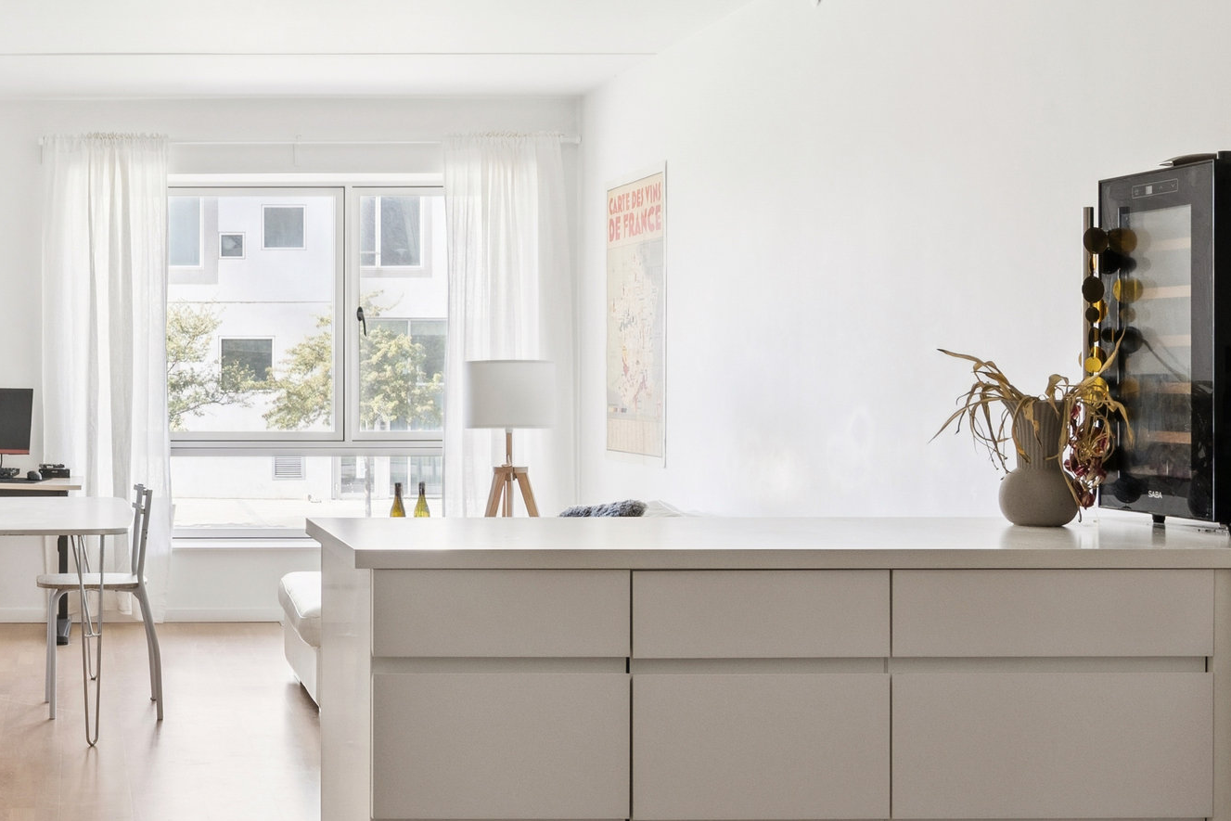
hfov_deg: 35.4
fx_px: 1778
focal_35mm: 52
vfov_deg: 26.0
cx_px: 75
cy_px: 423
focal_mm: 23
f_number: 9
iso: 640
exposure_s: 1/40
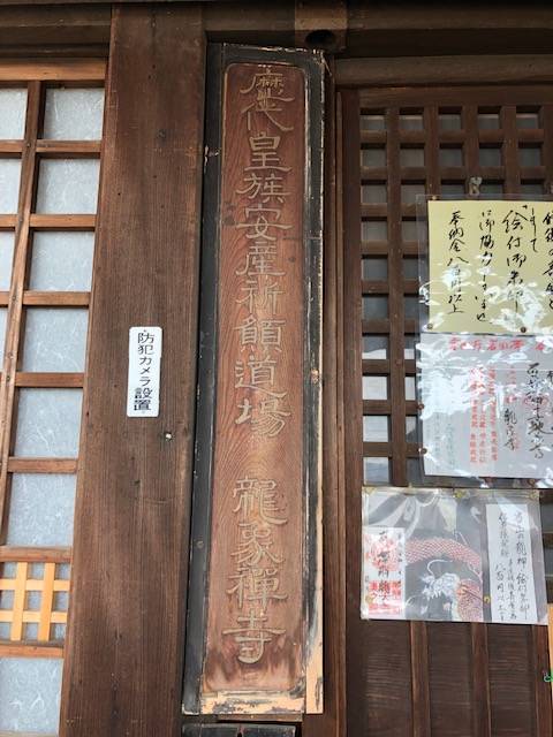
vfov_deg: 63.4
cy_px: 368
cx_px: 276
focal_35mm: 28
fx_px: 596
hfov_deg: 49.7
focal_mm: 3.99
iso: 50
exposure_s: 1/120
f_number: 1.8
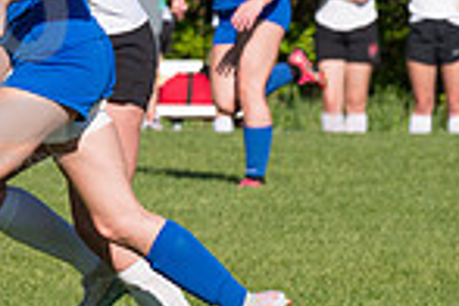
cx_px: -28
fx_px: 11691
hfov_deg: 2.2
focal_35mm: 917
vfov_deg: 1.5
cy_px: 59
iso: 250
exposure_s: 1/1600
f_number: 5.6
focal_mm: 155
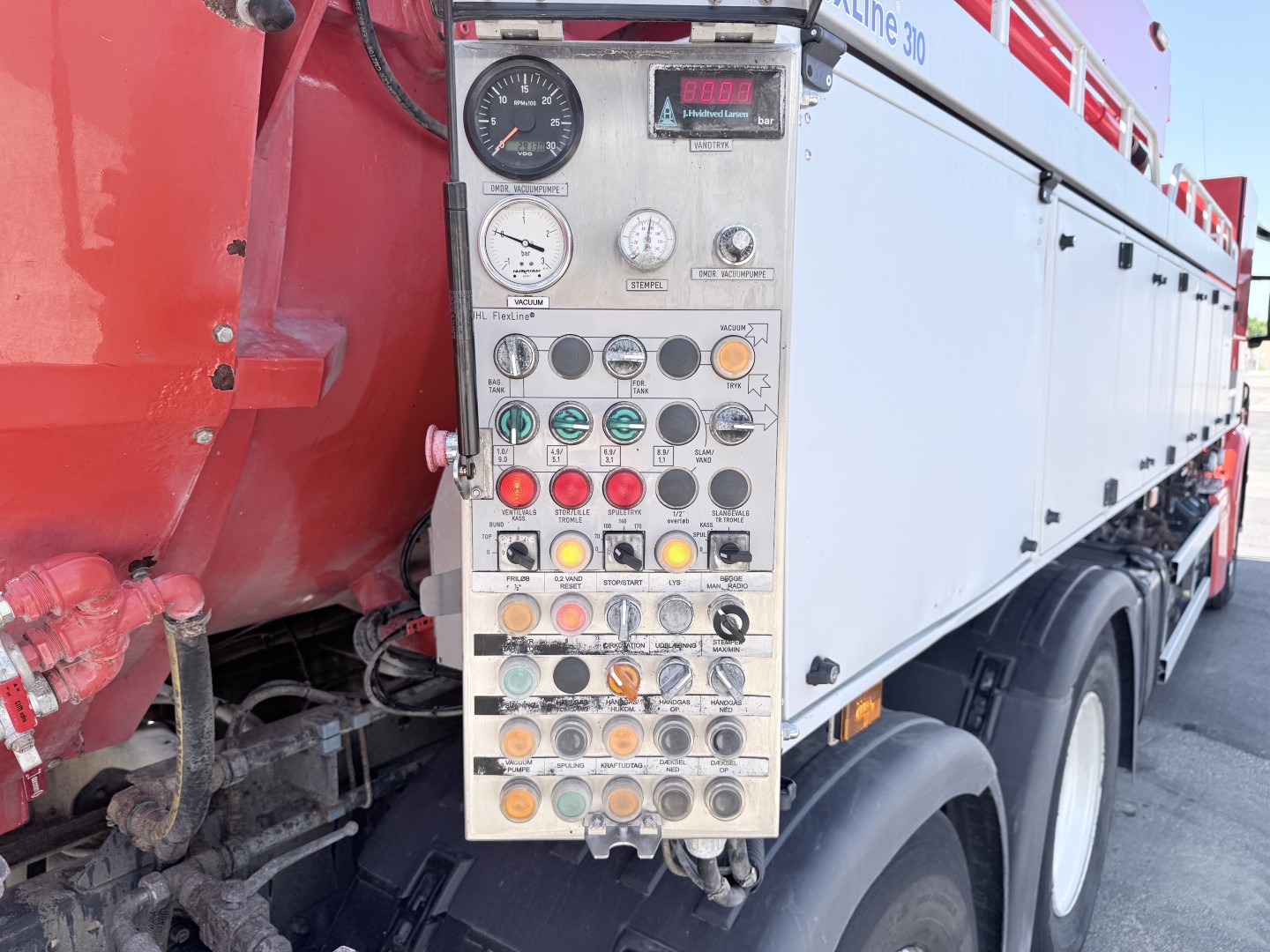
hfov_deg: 71.6
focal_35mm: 24
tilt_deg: -8.1
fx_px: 881
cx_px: 635
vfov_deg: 56.8
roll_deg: +0.6
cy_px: 476
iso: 80
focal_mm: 6.76
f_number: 1.78
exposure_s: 1/931
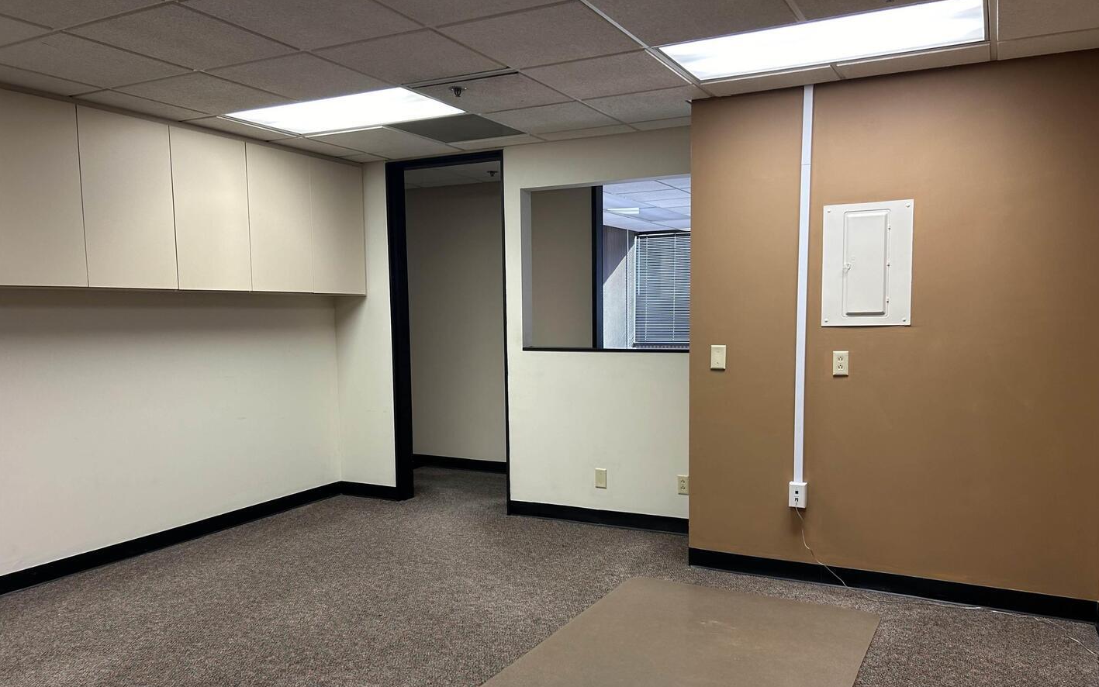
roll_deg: +0.9
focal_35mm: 28
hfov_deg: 66.5
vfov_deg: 44.4
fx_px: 839
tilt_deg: -6.2
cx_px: 557
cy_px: 391
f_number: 1.5
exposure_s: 1/60
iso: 80
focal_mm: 5.7
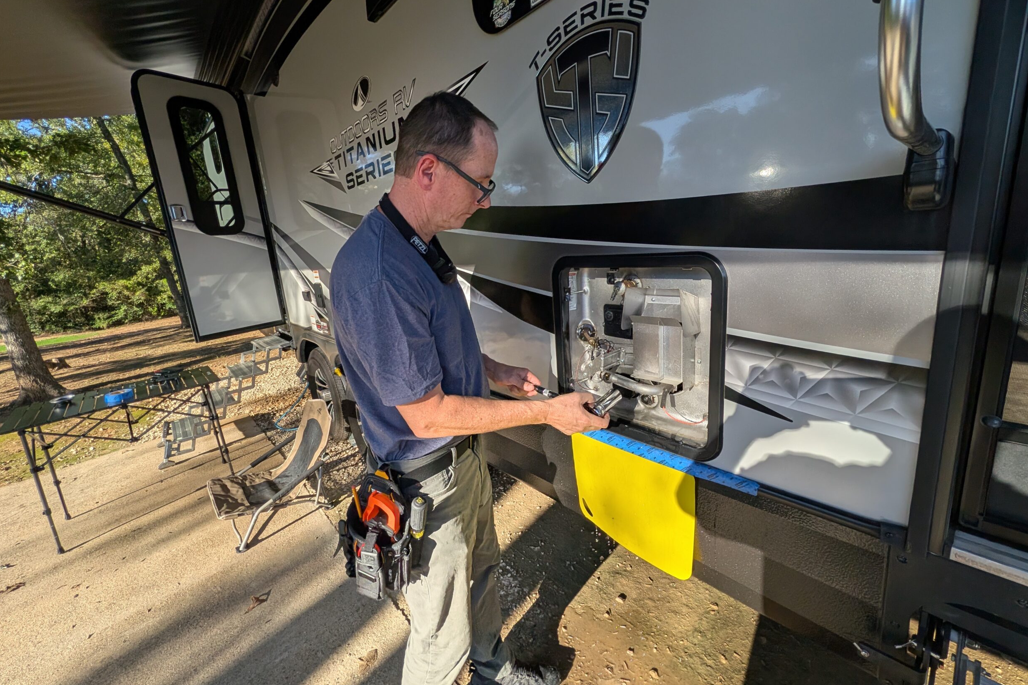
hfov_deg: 108.3
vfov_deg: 85.4
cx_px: 510
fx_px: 371
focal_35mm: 13
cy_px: 332
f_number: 1.7
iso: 68
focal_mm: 2.02
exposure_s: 1/1721
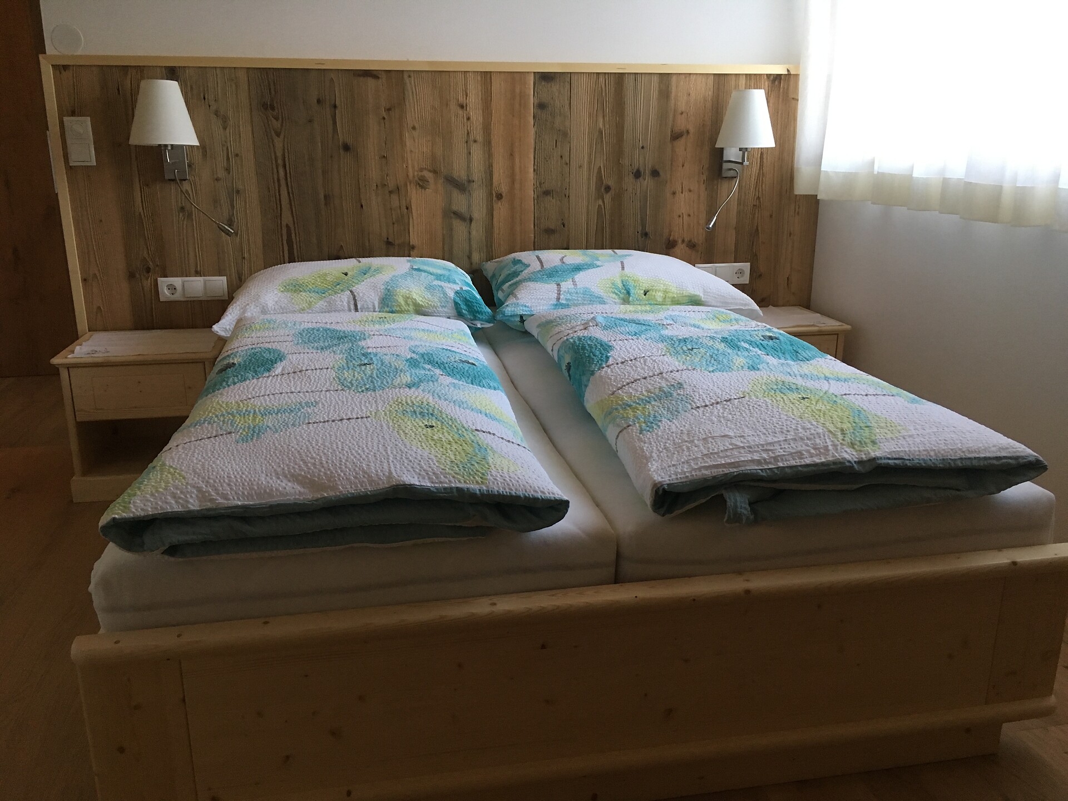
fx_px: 895
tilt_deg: -18.5
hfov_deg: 61.7
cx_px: 534
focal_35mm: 29
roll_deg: +0.2
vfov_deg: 48.2
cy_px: 400
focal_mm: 4.15
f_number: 2.2
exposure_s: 1/33
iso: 160
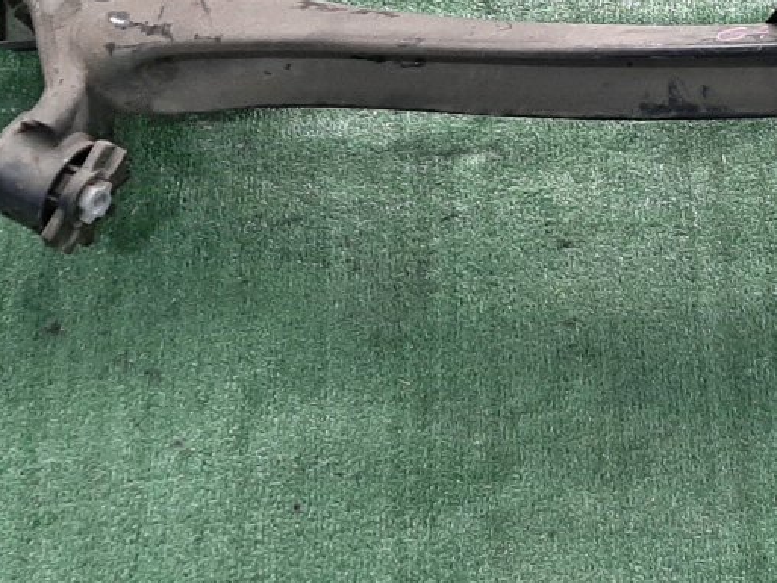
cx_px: 718
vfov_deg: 19.9
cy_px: 103
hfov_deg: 25.7
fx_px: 1639
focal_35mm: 73
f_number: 1.7
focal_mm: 3.93
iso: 152
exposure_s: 1/50
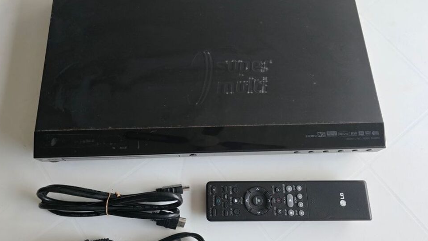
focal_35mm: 26
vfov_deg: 44.4
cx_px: 209
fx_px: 295
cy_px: 123
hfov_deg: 71.9
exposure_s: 1/100
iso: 800
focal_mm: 6.3
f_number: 1.7
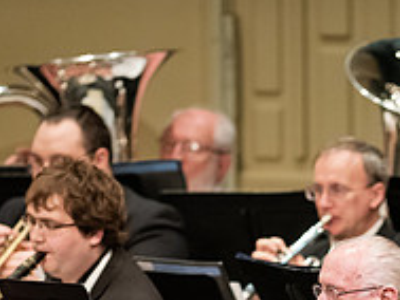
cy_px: 388
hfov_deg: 2.2
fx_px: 10221
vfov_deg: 1.7
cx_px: 370
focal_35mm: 884
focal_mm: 300
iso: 5000
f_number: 2.8
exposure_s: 1/320
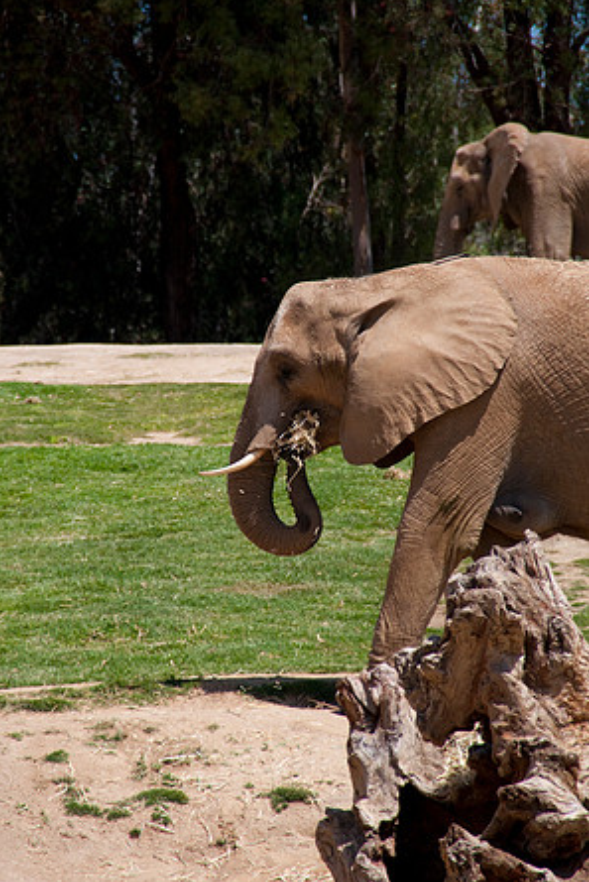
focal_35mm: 303
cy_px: 438
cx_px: 294
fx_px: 7430
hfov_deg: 4.5
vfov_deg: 6.8
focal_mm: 200
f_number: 6.3
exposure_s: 1/1000
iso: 220
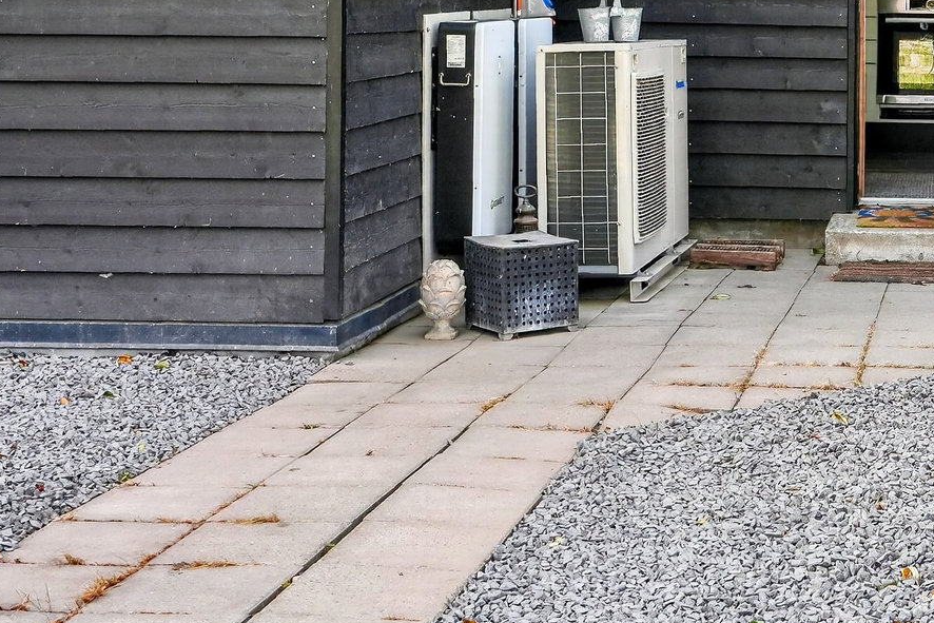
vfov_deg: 17.1
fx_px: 2024
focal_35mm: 78
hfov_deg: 25.0
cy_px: -15
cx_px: 888
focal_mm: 27
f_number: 8
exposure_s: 1/125
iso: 400
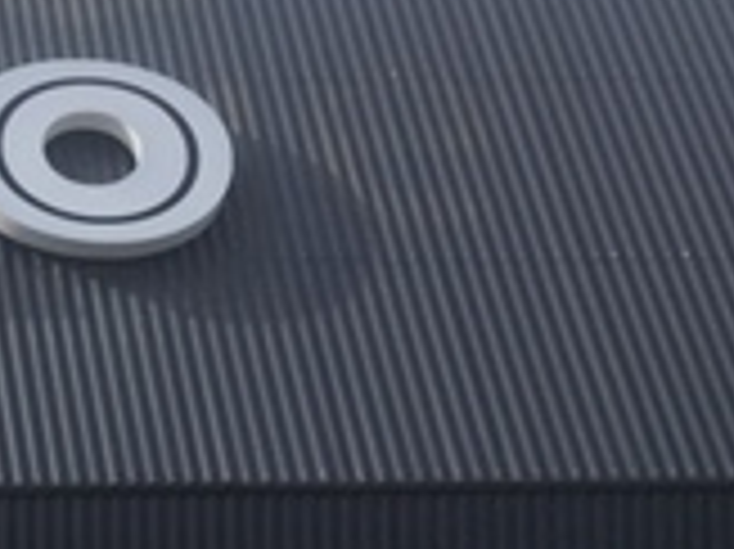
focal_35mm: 114
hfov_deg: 15.2
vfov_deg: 12.7
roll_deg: -0.2
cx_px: -545
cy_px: 612
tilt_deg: +4.7
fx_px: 2415
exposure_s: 1/1508
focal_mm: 4.15
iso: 25
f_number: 2.2
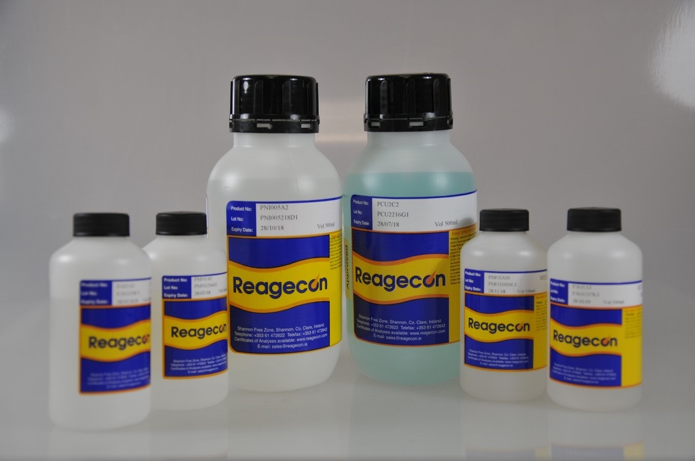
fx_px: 925
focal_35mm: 48
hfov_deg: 41.2
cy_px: 230
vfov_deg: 28.0
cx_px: 348
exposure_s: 1/80
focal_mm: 32
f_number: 4.2
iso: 200
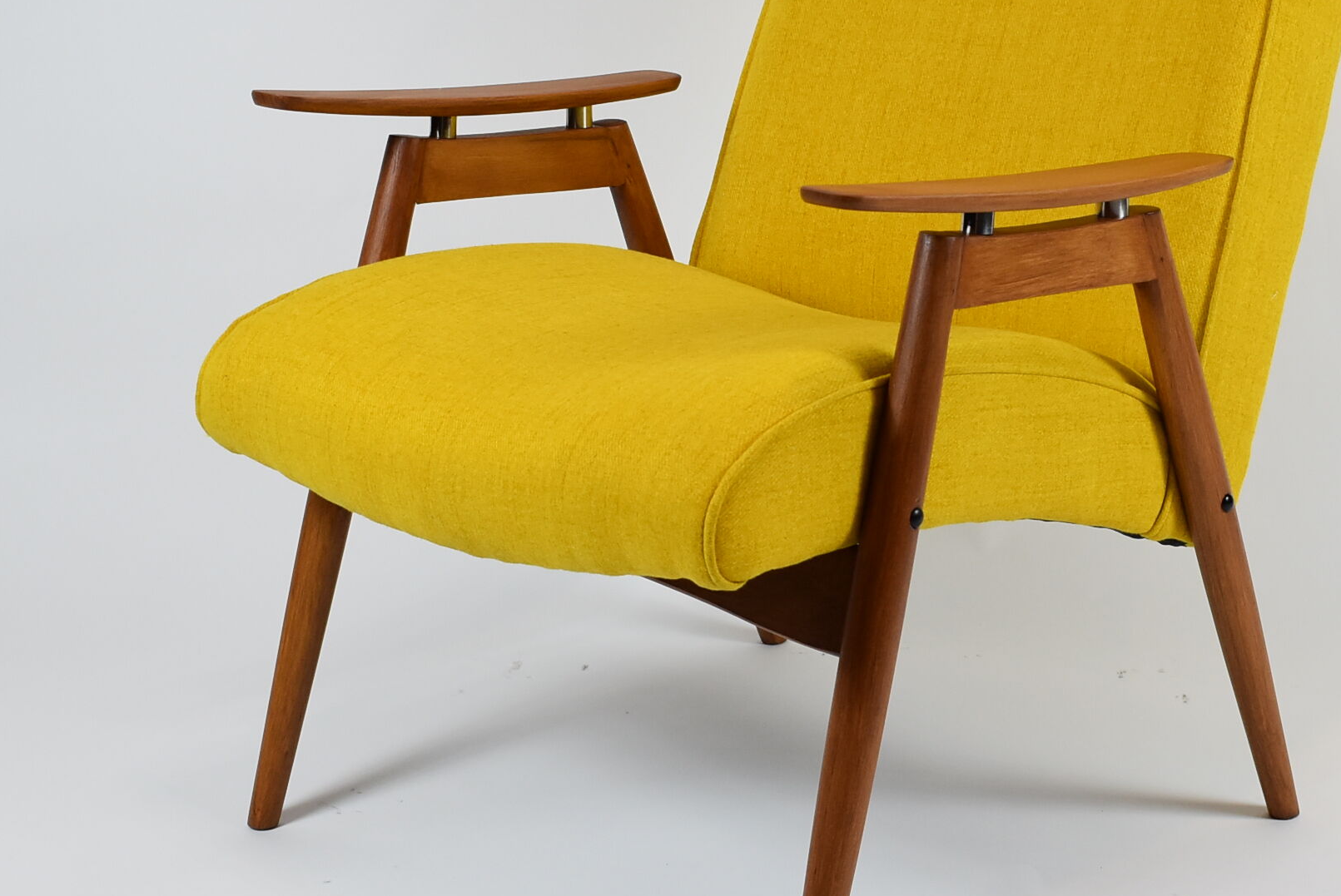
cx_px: 843
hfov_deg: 25.9
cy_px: 362
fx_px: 2908
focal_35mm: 78
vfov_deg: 17.5
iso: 640
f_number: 5.6
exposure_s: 1/125
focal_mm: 28
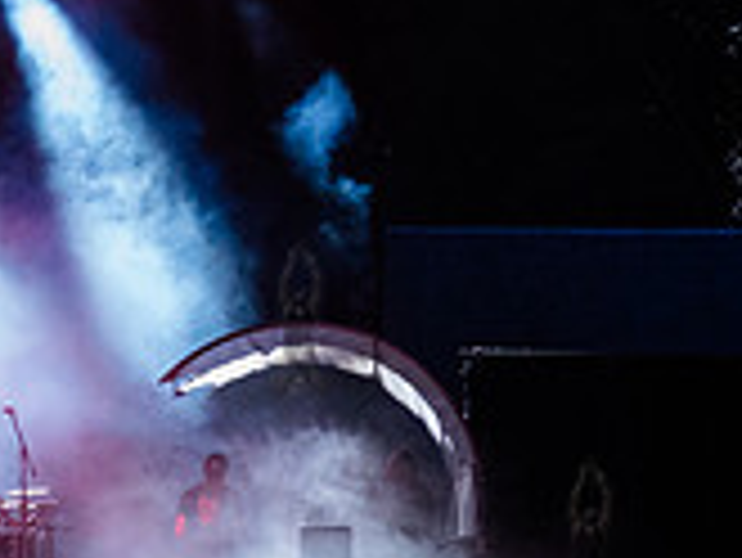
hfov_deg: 11.3
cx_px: -250
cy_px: 534
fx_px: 3647
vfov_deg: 8.7
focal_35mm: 170
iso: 4000
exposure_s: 1/320
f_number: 3.2
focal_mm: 48
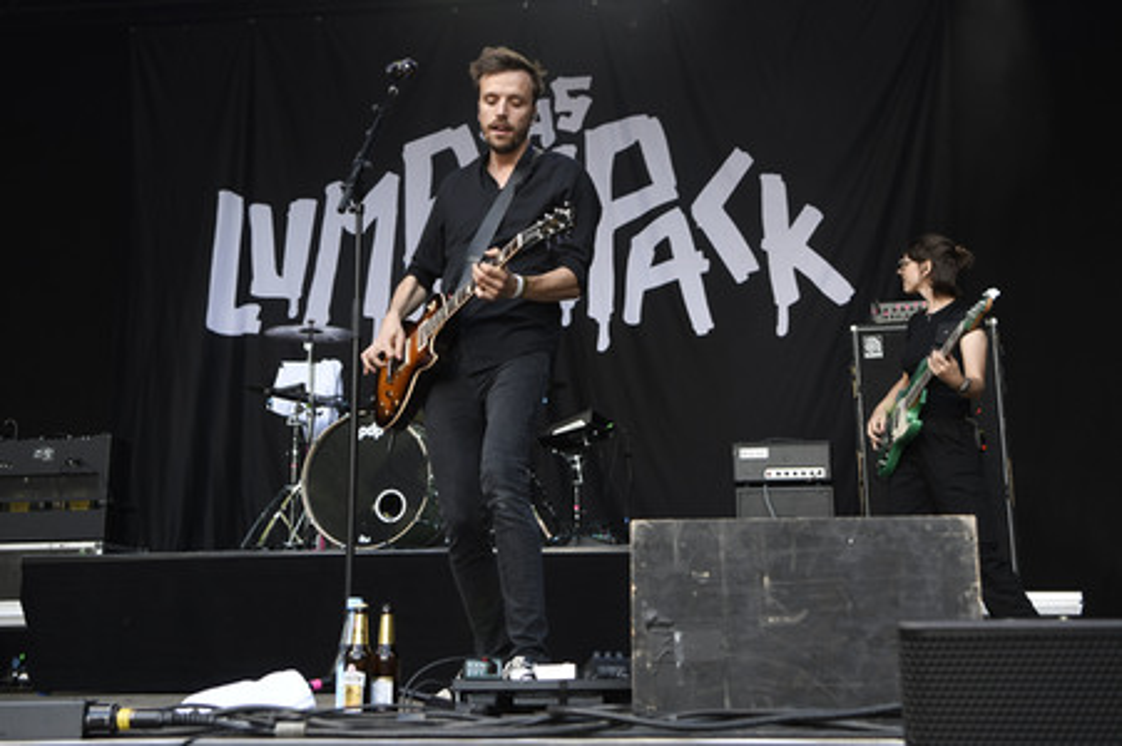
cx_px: 561
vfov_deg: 31.8
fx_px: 1308
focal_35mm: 42
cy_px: 373
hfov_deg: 46.4
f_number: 4
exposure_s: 1/400
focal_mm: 42
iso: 800
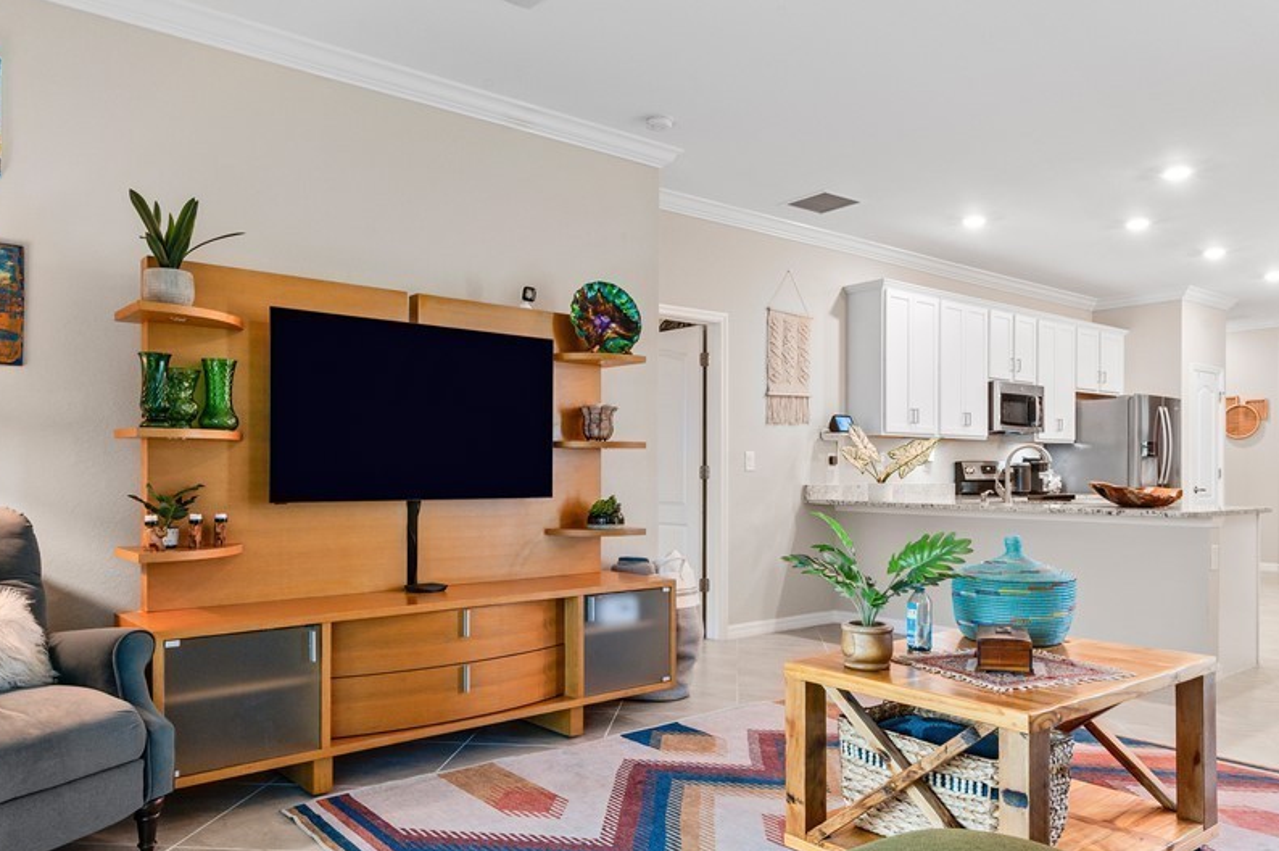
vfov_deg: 49.4
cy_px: 467
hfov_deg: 69.4
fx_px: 923
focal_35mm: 26
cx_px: 645
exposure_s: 1/1.25
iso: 640
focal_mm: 19
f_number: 10
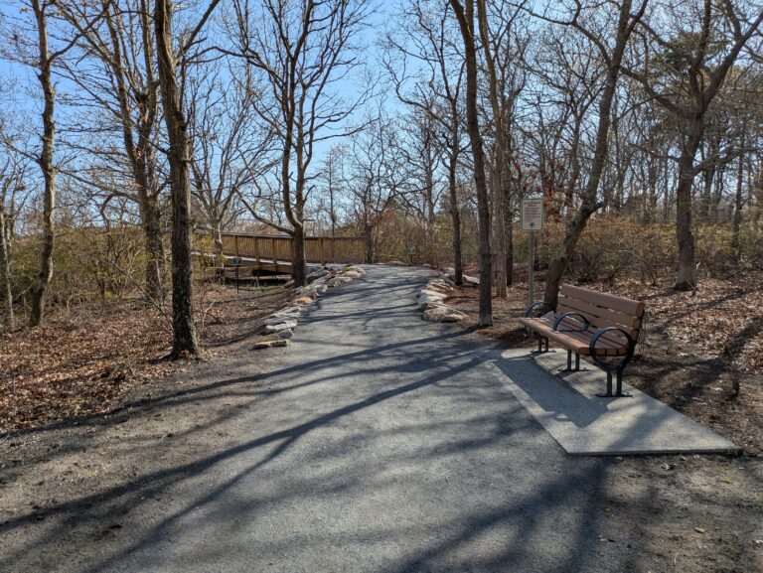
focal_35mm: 25
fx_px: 551
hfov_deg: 69.4
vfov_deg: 54.9
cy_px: 286
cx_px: 382
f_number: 1.89
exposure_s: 1/1821
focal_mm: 5.43
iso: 44
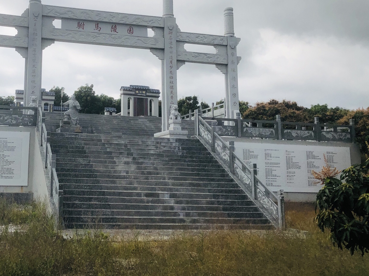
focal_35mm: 46
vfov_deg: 31.2
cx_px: 78
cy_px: 86
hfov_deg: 39.7
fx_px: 490
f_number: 1.8
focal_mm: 4
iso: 20
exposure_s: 1/3205
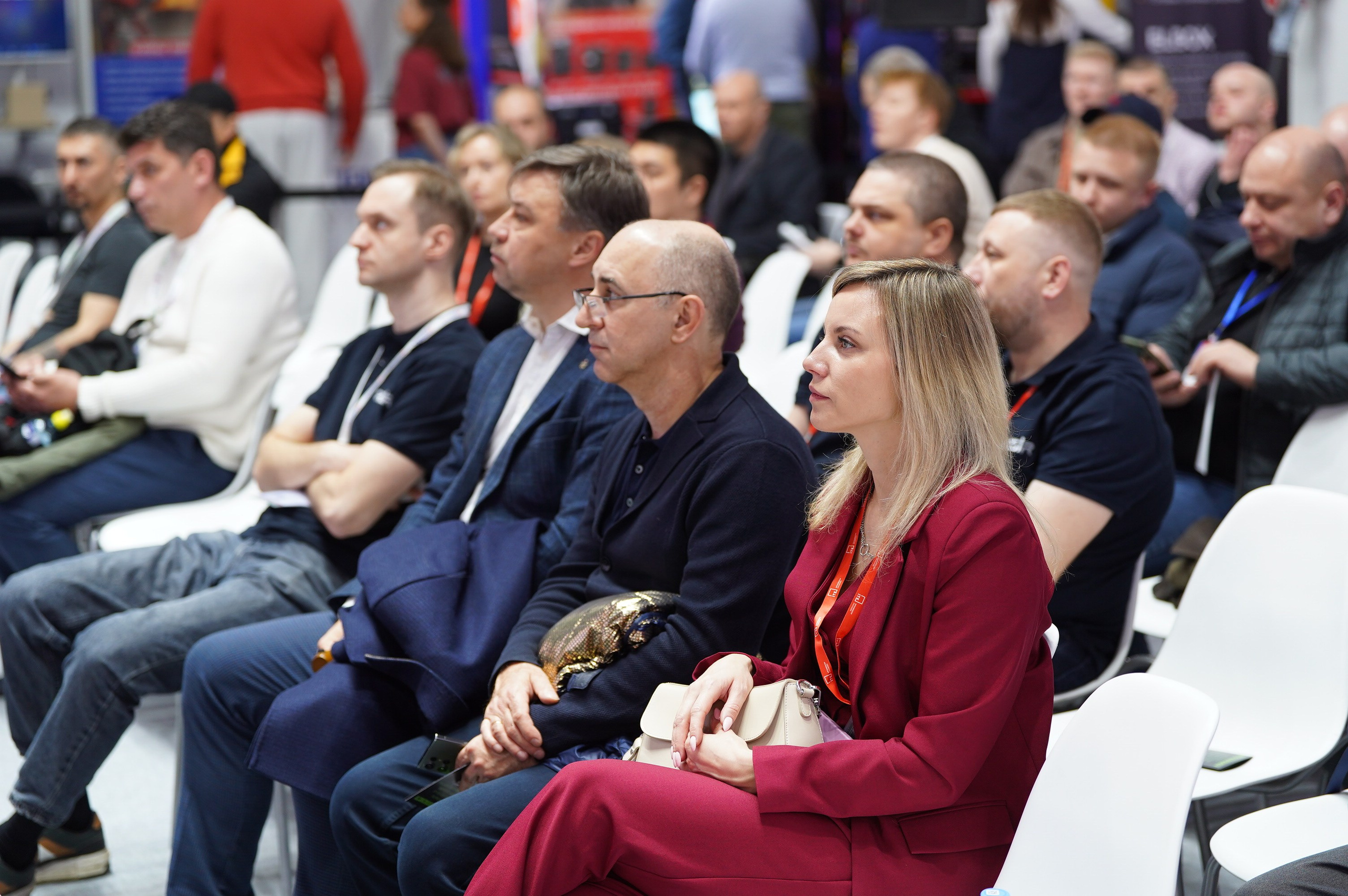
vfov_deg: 16.8
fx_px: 3030
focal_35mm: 81
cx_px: 674
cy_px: 448
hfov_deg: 25.1
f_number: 2.8
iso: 640
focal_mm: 81
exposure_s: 1/100
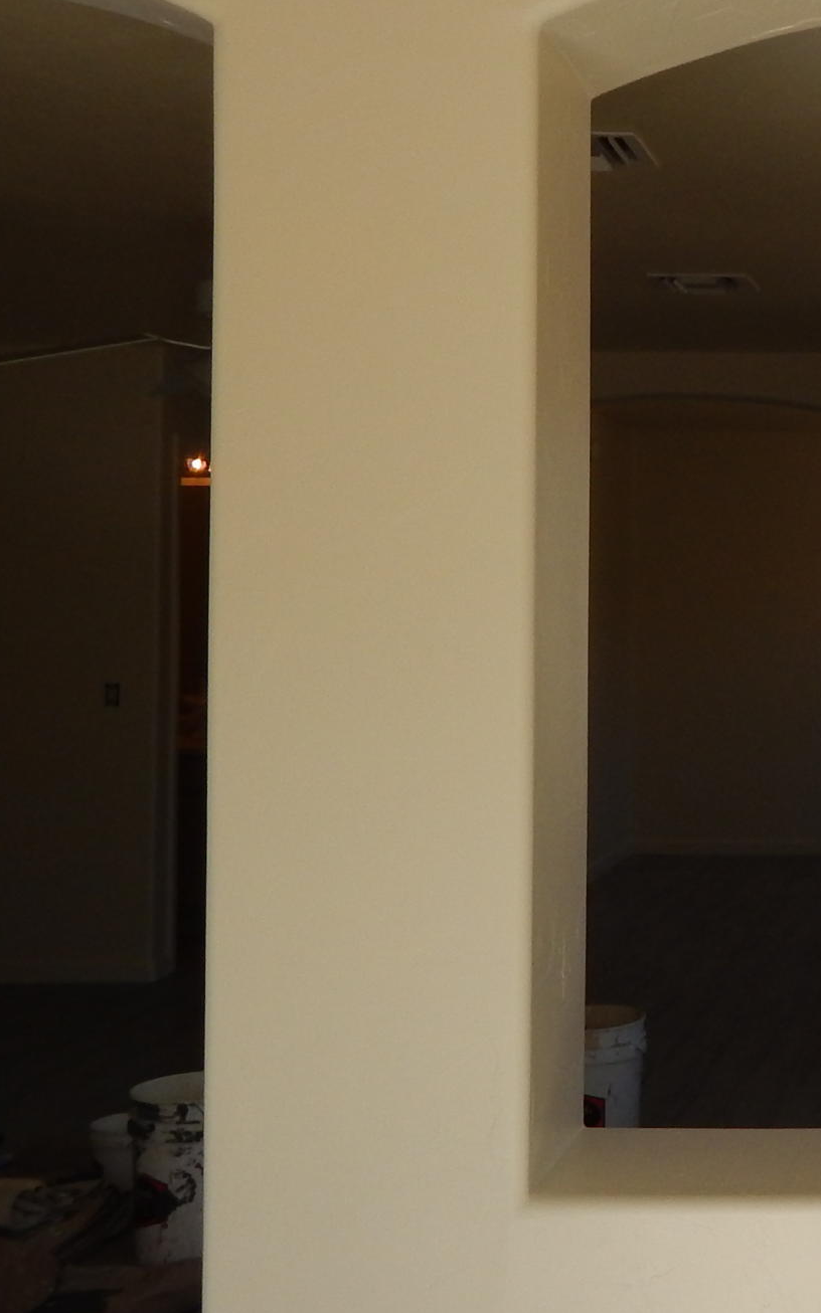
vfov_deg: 36.2
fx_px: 2005
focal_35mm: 56
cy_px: 582
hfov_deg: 20.9
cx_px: 1082
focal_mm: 4
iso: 125
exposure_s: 1/500
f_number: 3
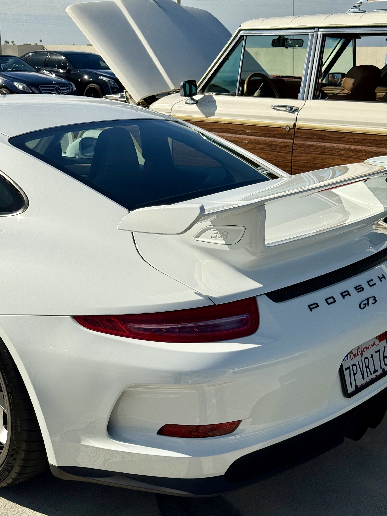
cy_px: 258
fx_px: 716
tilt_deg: -13.3
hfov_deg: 30.3
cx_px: 194
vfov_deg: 39.7
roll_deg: -0.7
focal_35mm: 48
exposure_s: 1/4587
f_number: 1.78
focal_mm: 6.76
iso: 64
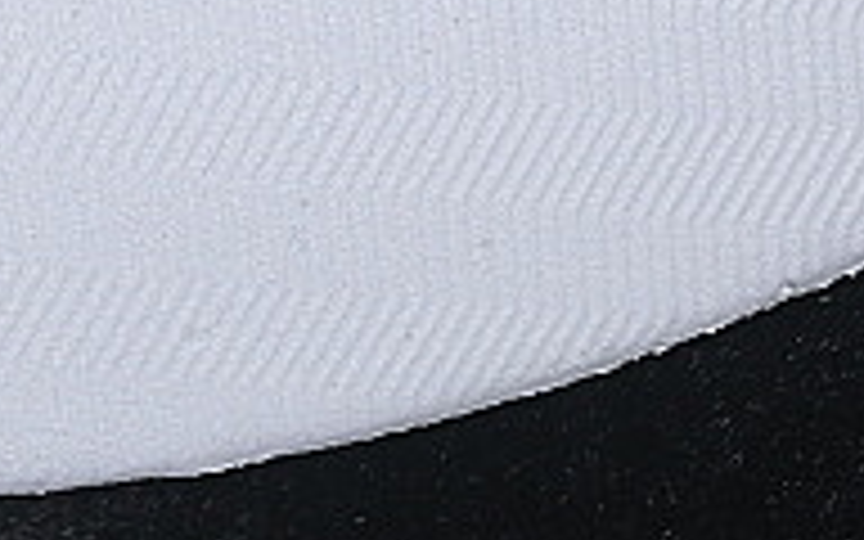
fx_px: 10149
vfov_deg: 3.0
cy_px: -468
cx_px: -810
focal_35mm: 431
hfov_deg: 4.8
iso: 160
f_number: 7.1
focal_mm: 50
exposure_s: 1/60
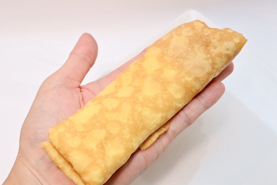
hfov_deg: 33.4
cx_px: 138
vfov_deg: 22.6
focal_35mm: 60
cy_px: 92
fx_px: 462
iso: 6400
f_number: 10
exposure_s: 1/160
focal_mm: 60
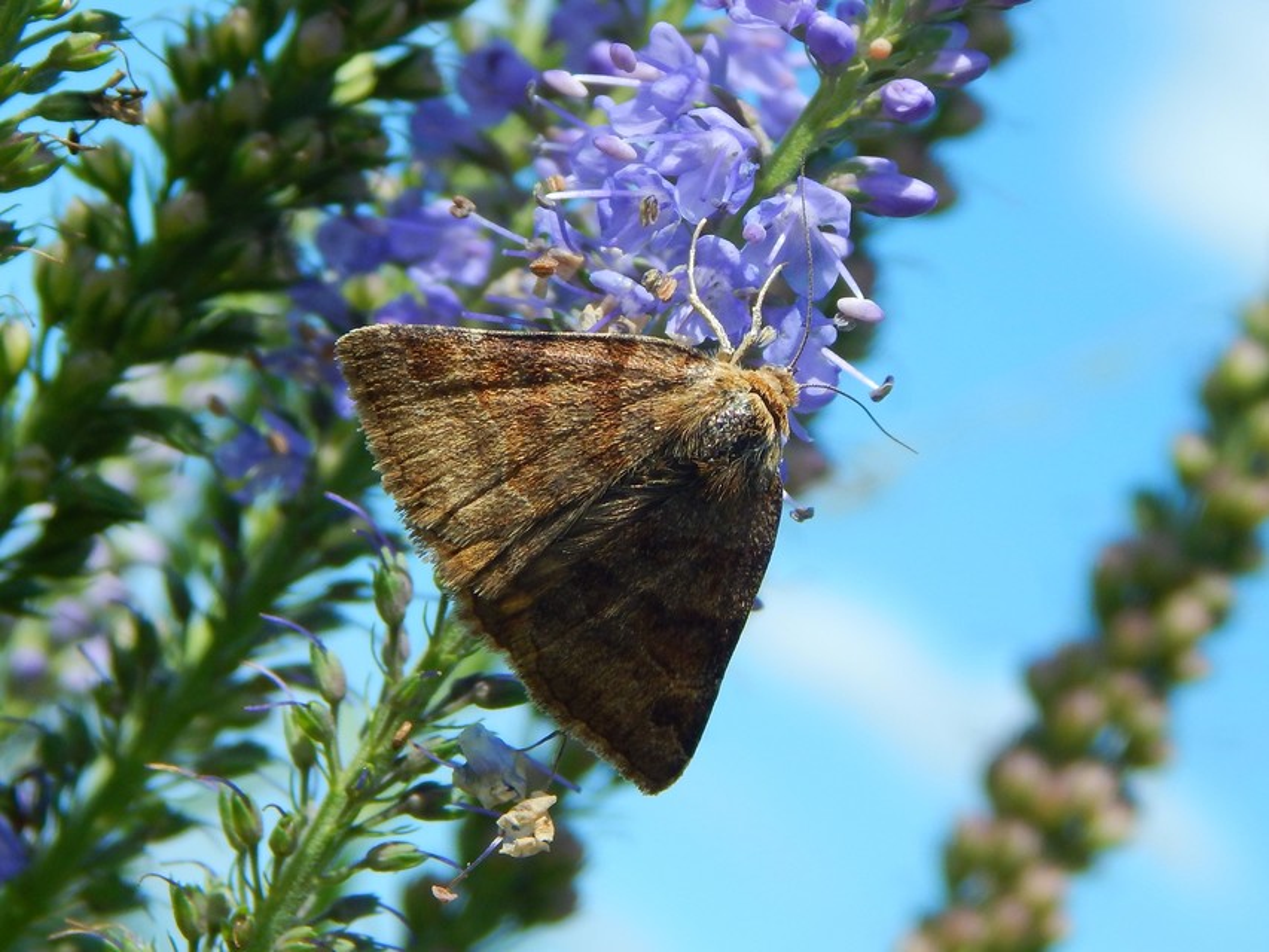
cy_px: 476
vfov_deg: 14.2
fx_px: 3813
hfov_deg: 18.9
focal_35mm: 104
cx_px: 634
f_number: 4.5
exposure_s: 1/800
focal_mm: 18.7
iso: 125
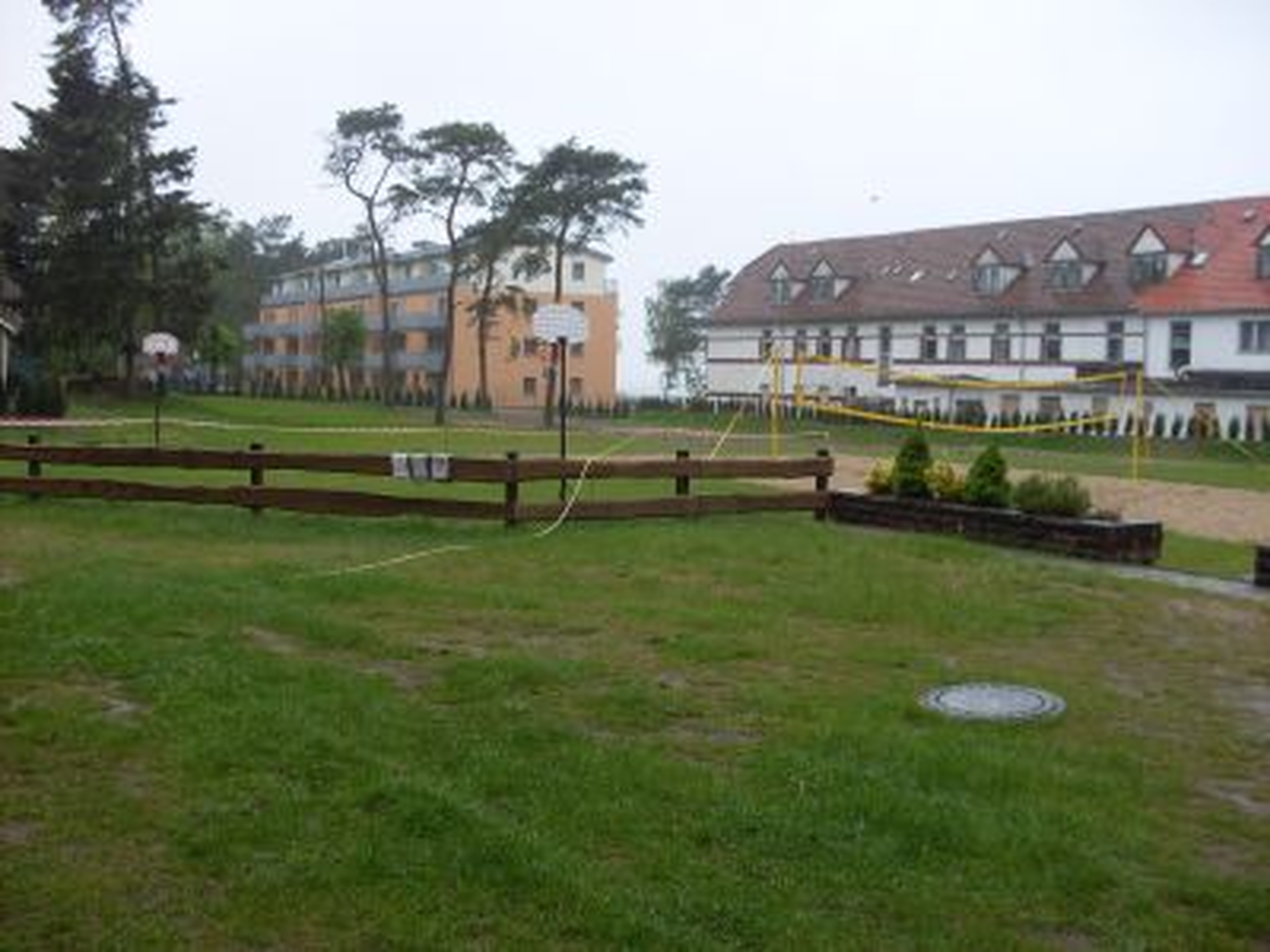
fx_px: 1394
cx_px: 635
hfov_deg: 49.0
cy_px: 476
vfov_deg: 37.7
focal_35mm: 38
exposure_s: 1/180
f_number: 2.8
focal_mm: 6.3
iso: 80
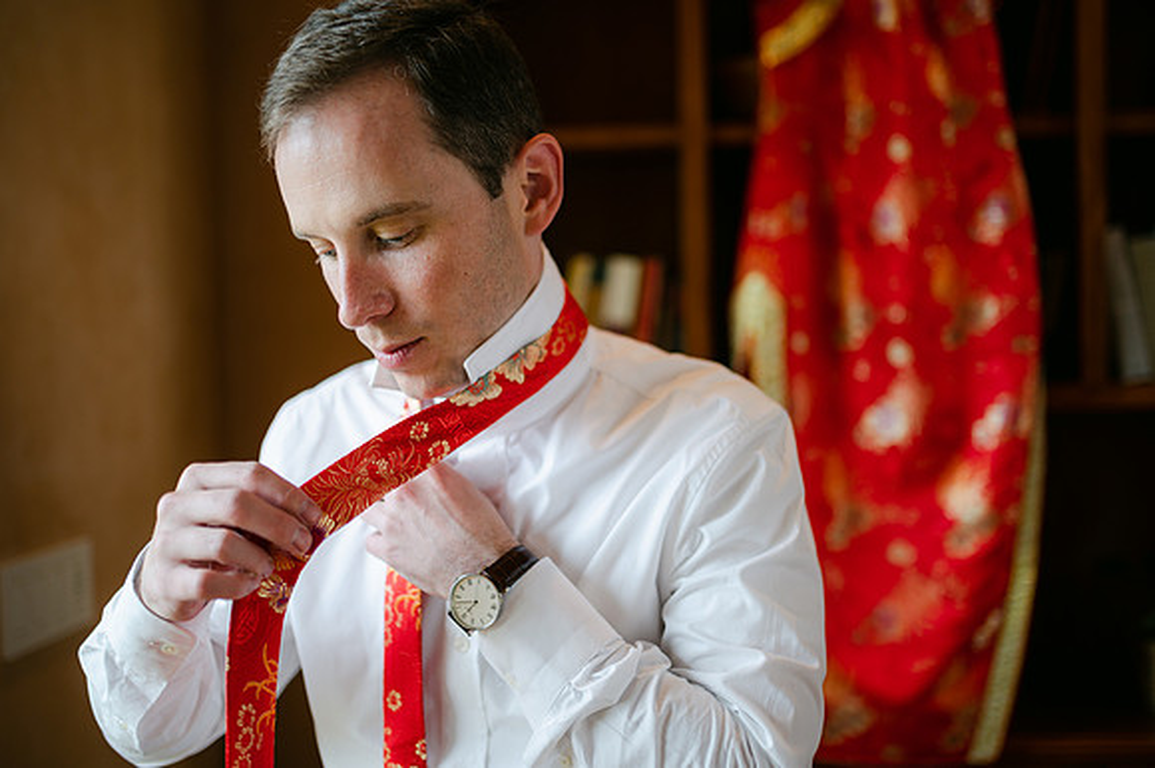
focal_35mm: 35
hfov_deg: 54.5
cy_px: 384
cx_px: 578
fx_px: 1122
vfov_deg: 37.8
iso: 100
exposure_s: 1/250
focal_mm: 35
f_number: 1.4
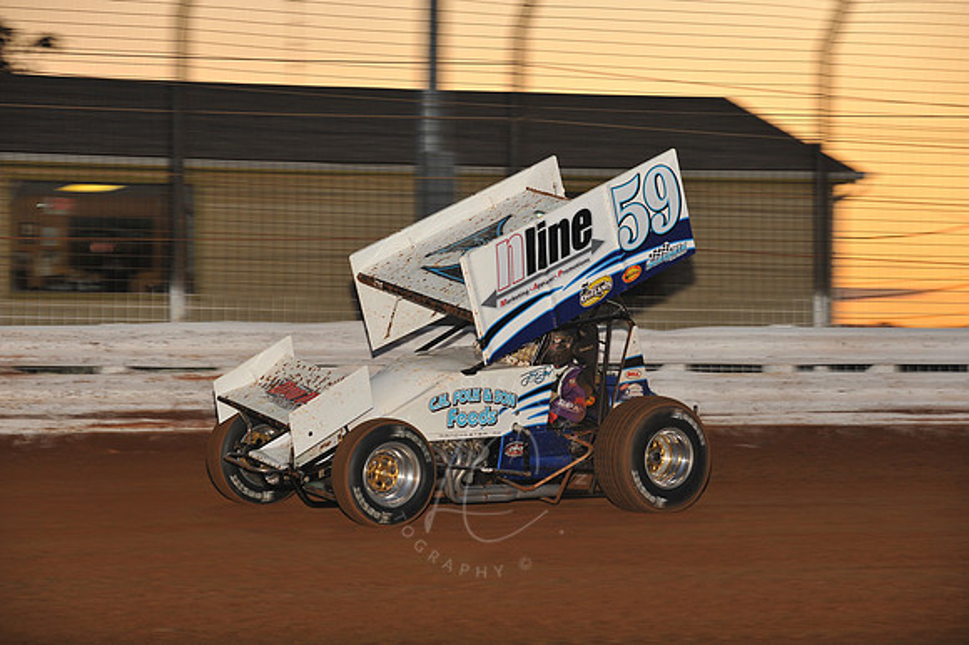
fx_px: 3228
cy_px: 322
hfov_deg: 17.1
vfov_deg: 11.4
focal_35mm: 120
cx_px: 484
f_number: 6.3
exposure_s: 1/320
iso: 640
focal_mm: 120
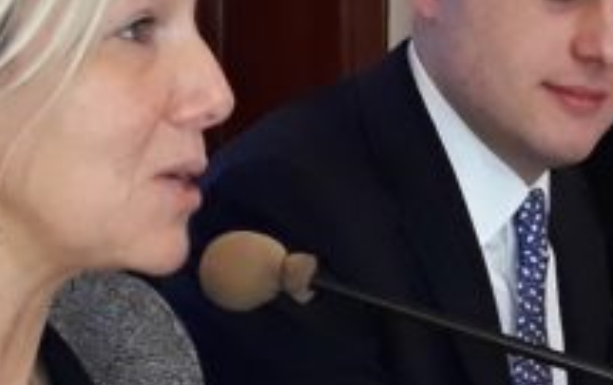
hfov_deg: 15.2
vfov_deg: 9.5
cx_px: 519
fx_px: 2275
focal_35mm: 136
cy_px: 451
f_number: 1.7
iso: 200
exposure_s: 1/50
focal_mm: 3.71
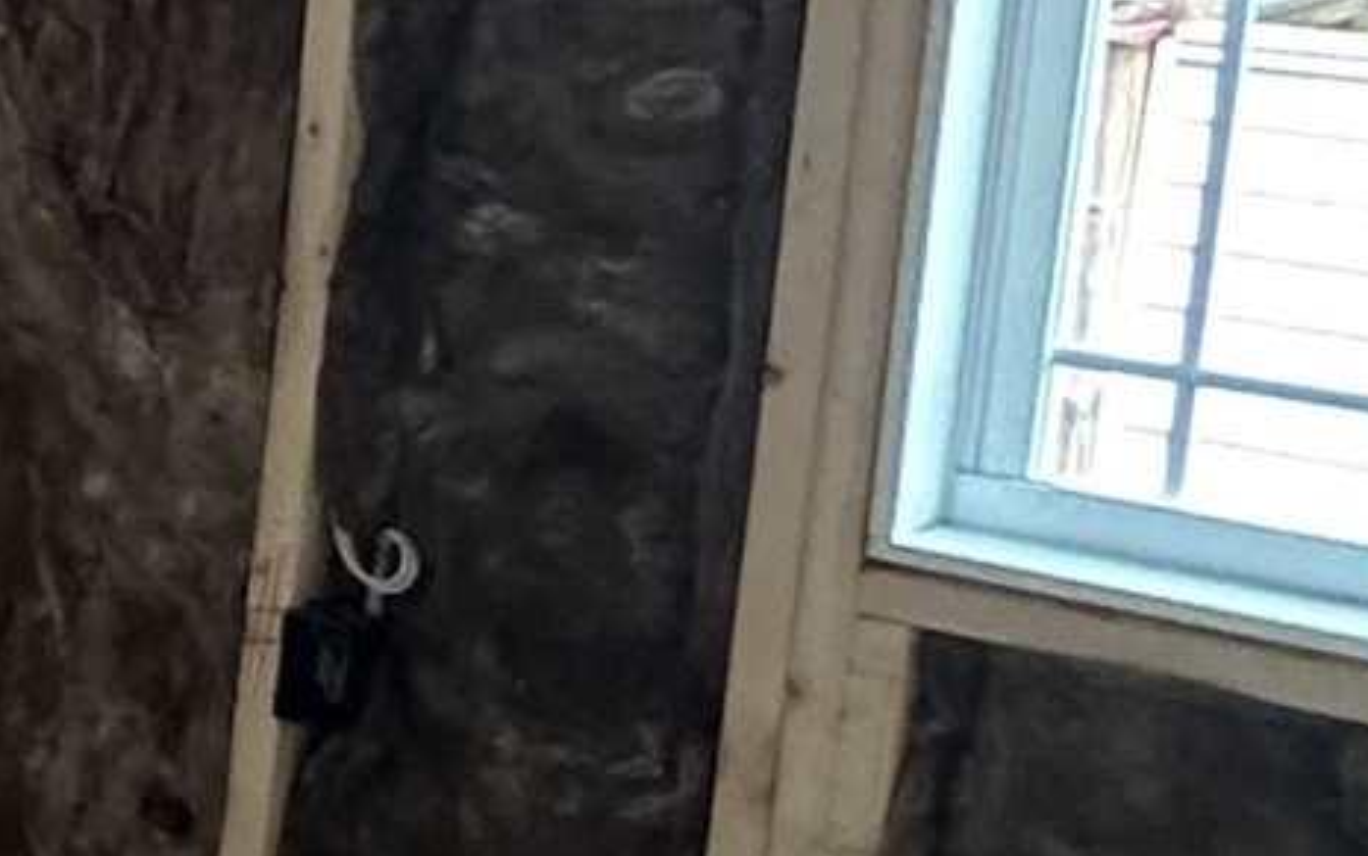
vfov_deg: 13.3
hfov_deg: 15.1
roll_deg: +0.9
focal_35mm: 98
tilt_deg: -10.5
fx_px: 3655
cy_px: 209
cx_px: -1700
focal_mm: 2.22
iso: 320
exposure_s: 1/60
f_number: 2.2
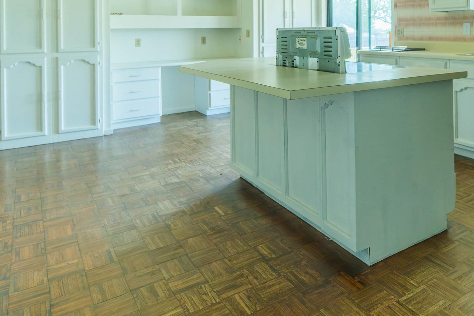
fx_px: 382
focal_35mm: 29
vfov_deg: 41.1
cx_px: 315
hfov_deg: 62.1
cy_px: 26
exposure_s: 1/30
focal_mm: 14
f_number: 5
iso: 400
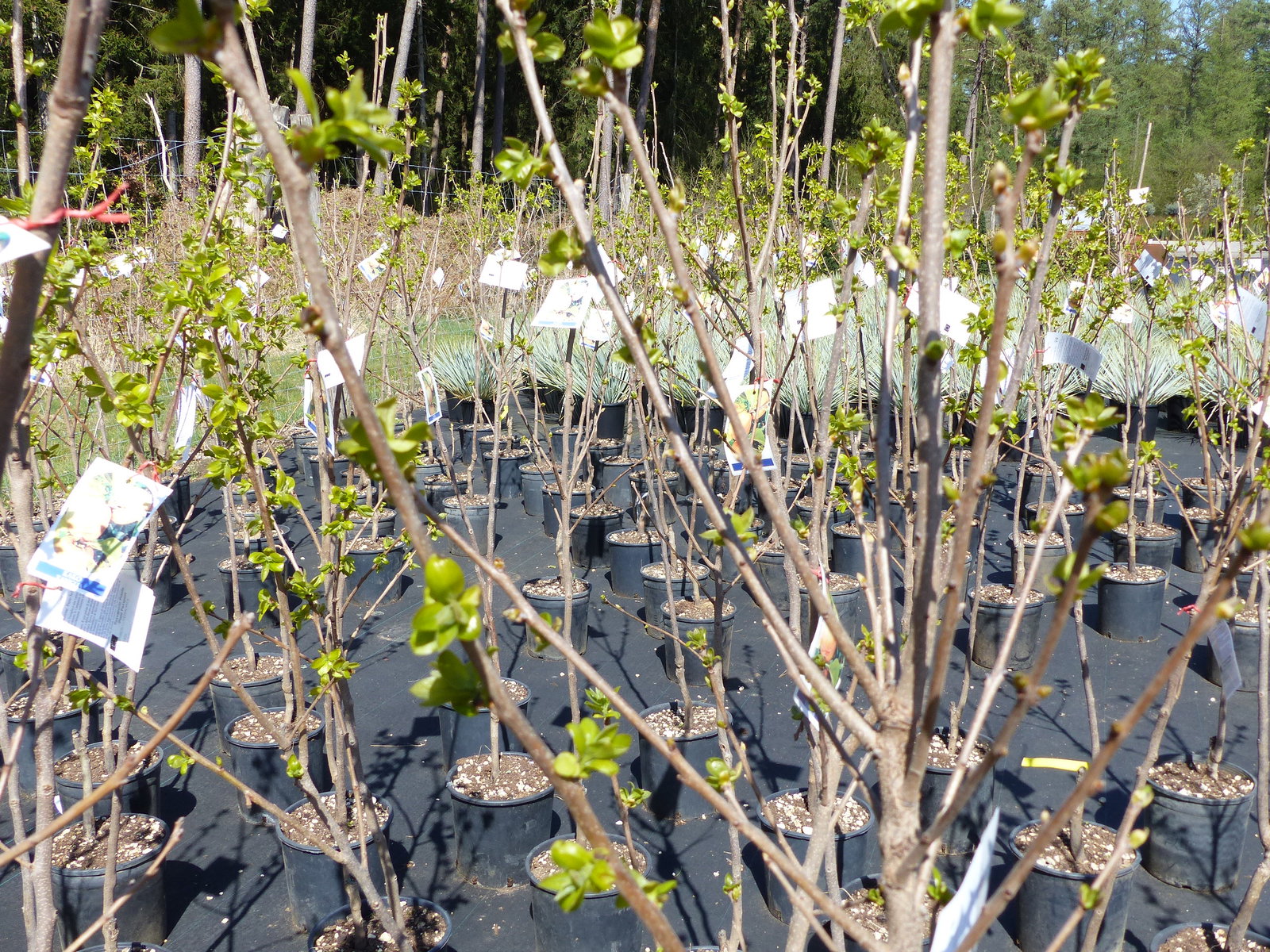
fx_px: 1284
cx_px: 635
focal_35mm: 35
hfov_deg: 52.6
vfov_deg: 40.7
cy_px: 476
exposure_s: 1/640
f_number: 4
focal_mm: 6.3
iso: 100
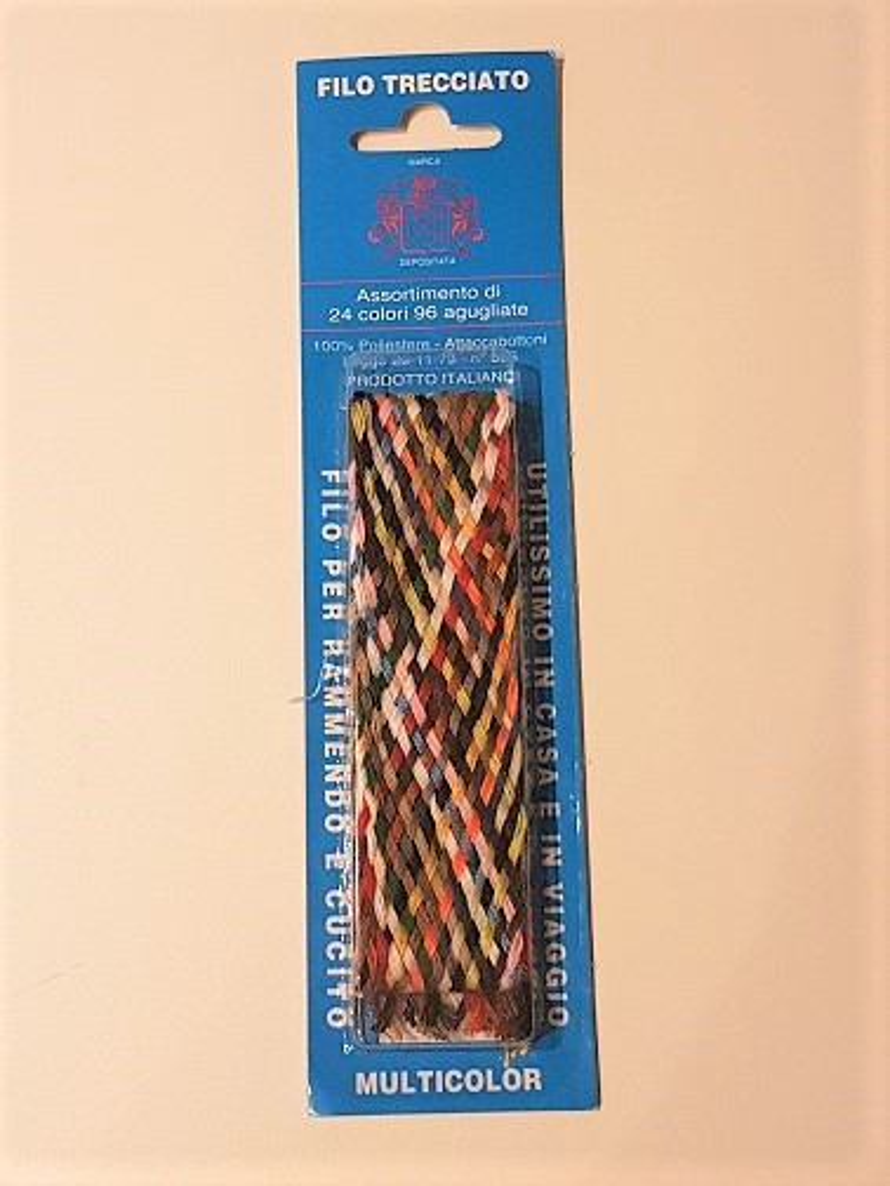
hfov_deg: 53.1
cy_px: 593
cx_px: 445
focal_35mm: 26
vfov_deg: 67.3
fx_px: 891
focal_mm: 4.2
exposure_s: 1/50
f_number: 1.7
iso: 125
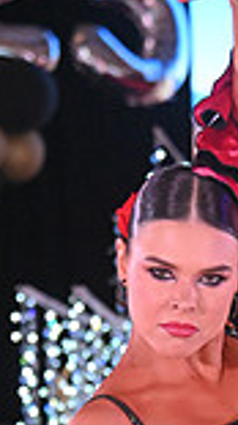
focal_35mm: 391
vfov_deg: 5.4
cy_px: 738
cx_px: 160
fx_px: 4394
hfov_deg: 3.1
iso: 3200
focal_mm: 100
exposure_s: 1/320
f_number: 5.6
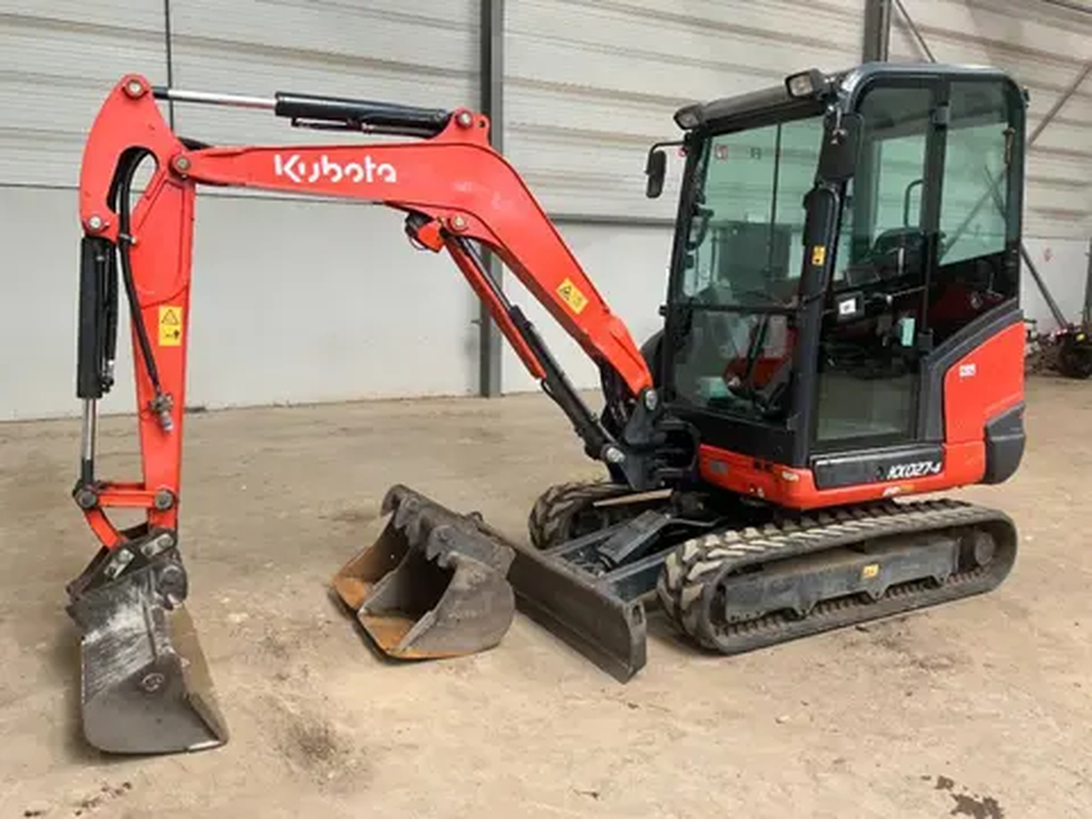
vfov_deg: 48.2
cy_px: 410
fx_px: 915
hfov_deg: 61.7
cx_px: 546
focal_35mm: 29
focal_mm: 3
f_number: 1.8
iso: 100
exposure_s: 1/60
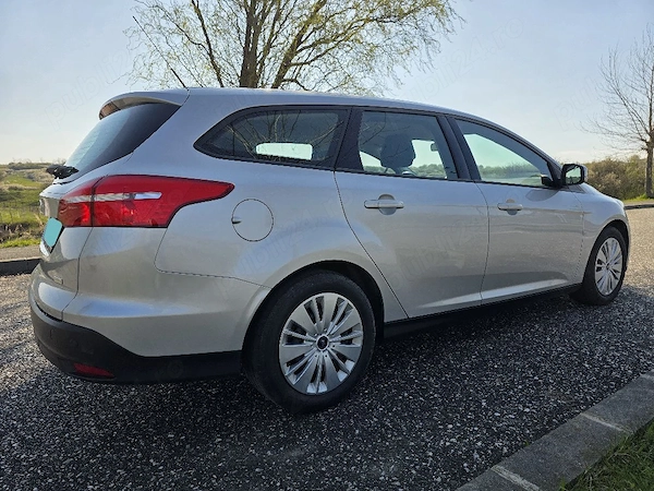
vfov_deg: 58.9
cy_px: 246
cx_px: 327
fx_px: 435
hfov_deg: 73.9
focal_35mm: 23
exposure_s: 1/10000
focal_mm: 6.3
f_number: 1.7
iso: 80
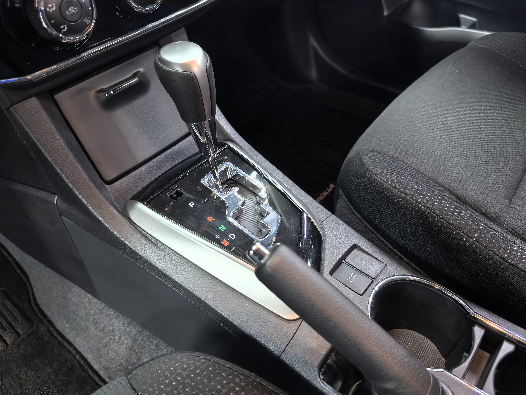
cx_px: 263
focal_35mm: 27
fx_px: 410
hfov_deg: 65.3
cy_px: 198
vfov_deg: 51.4
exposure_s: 1/40
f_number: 1.4
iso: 400
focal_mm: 6.35
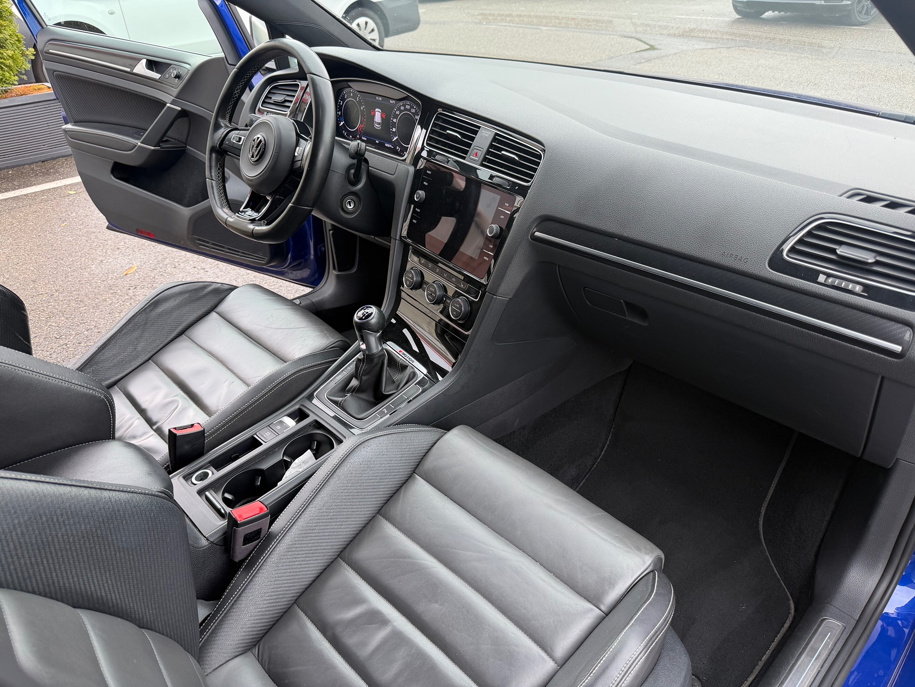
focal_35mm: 24
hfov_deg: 71.6
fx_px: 634
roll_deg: +3.3
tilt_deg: -32.2
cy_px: 344
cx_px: 458
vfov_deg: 56.8
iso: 80
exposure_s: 1/121
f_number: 1.78
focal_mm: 6.76
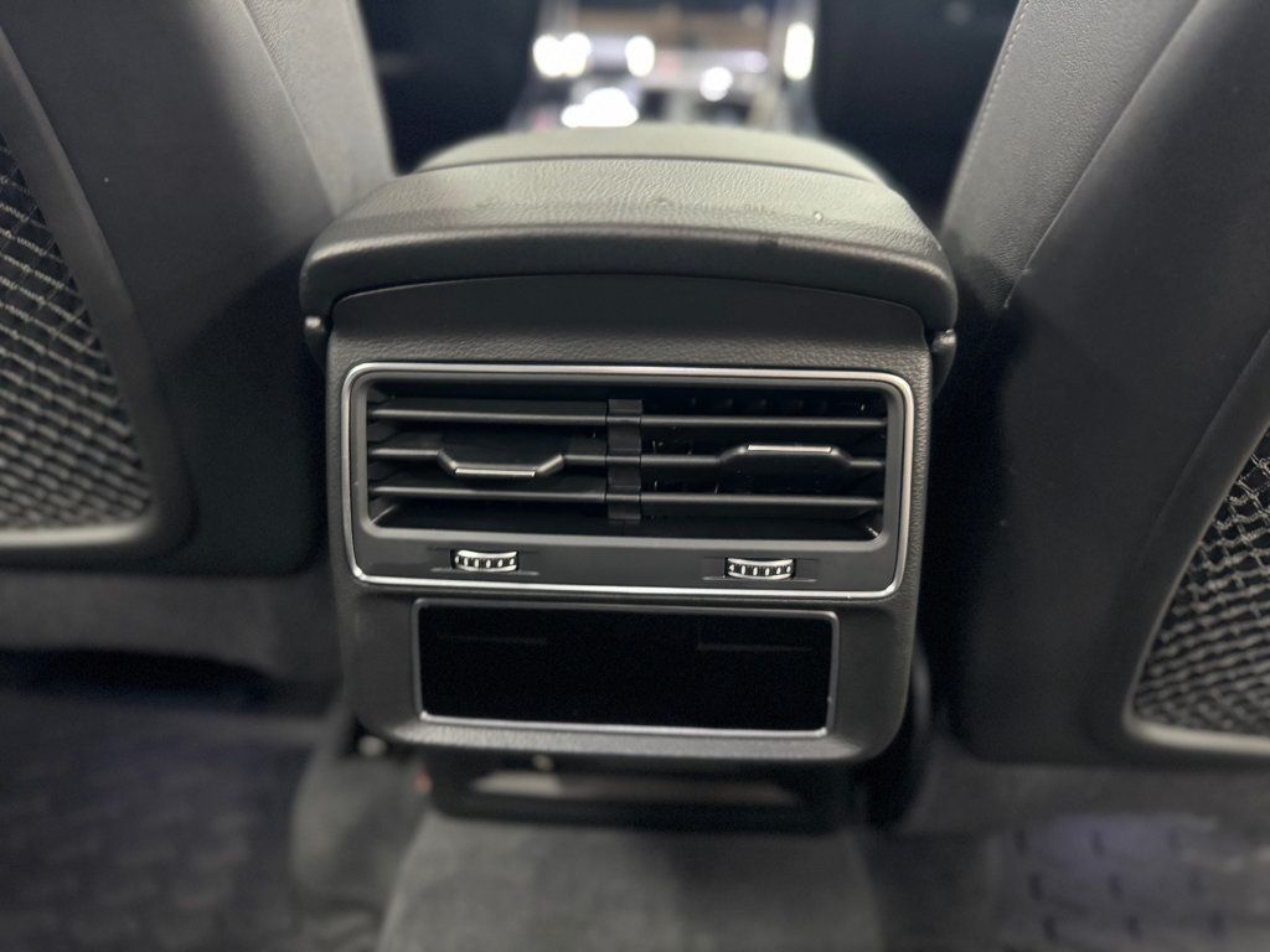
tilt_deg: -30.8
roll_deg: +0.6
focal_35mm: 24
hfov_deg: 71.6
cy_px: 476
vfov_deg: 56.8
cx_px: 635
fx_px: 881
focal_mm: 6.76
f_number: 1.78
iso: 1000
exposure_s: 1/30
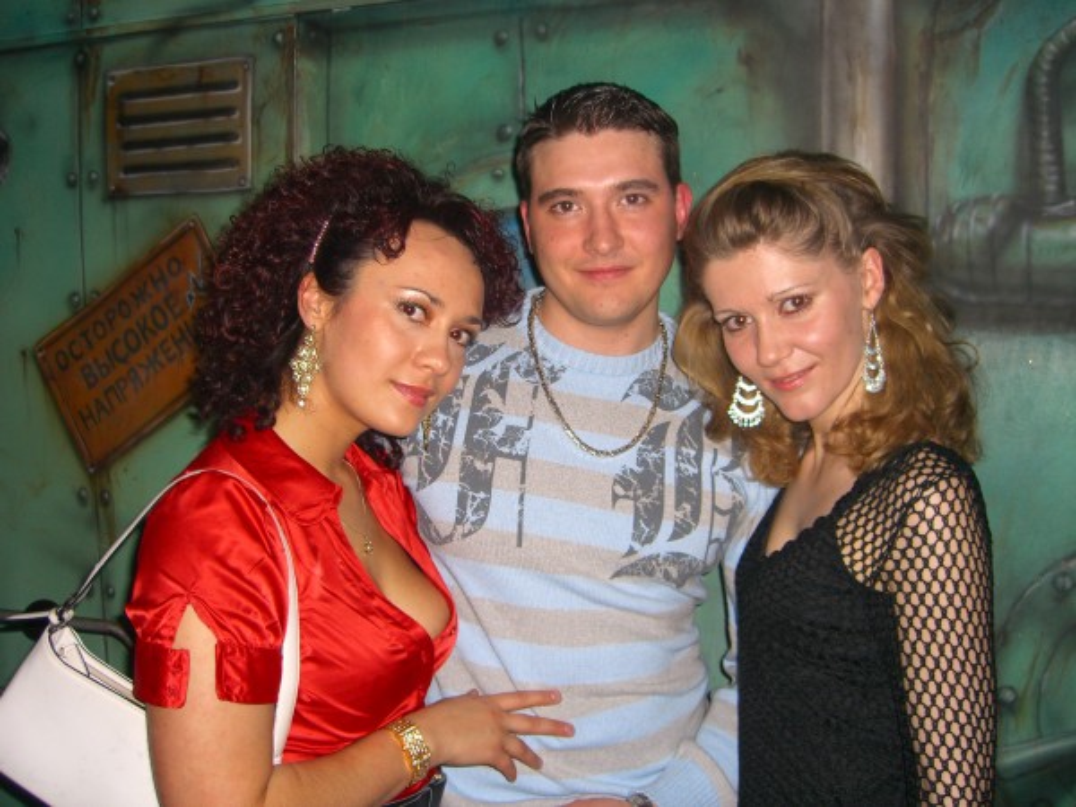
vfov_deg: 37.7
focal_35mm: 38
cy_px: 404
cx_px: 538
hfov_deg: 49.0
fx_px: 1181
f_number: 2.8
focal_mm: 7.9
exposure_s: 1/60
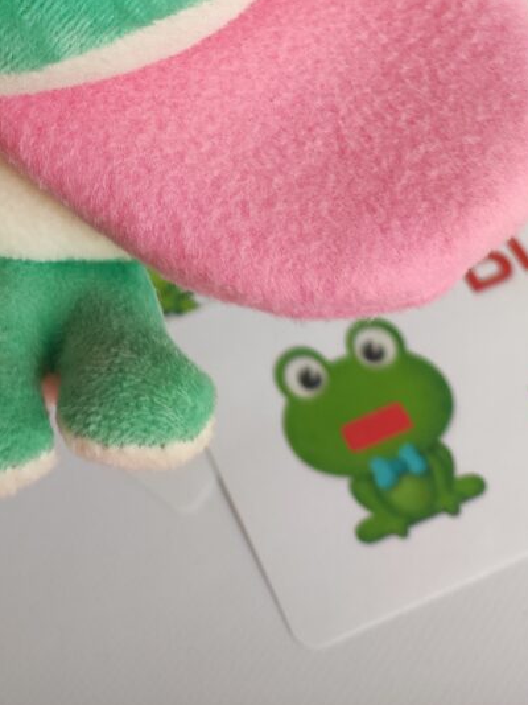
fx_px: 1303
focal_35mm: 64
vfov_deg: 26.2
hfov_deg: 21.9
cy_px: -190
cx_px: -24
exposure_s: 1/100
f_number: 1.79
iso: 74
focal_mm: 4.7
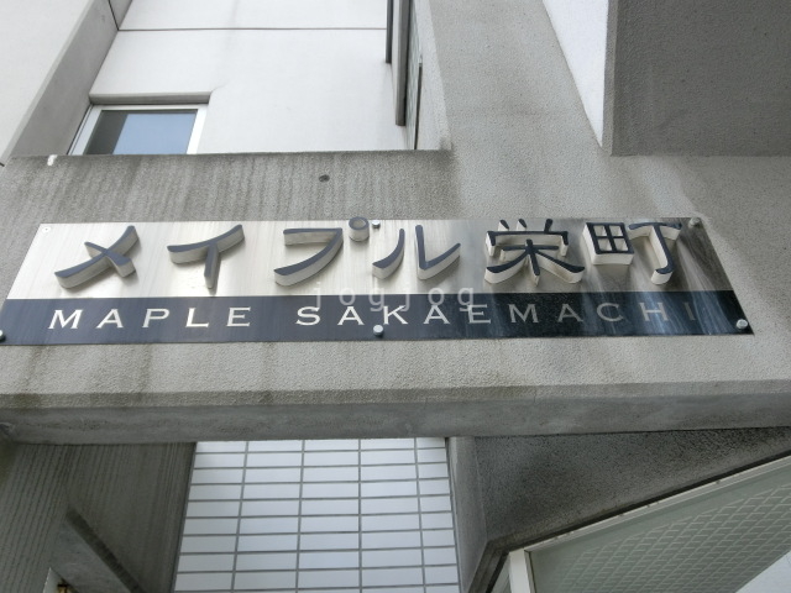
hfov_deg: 60.0
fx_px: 686
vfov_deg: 46.8
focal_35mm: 30
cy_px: 296
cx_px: 396
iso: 80
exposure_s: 1/125
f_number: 3.5
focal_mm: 5.36
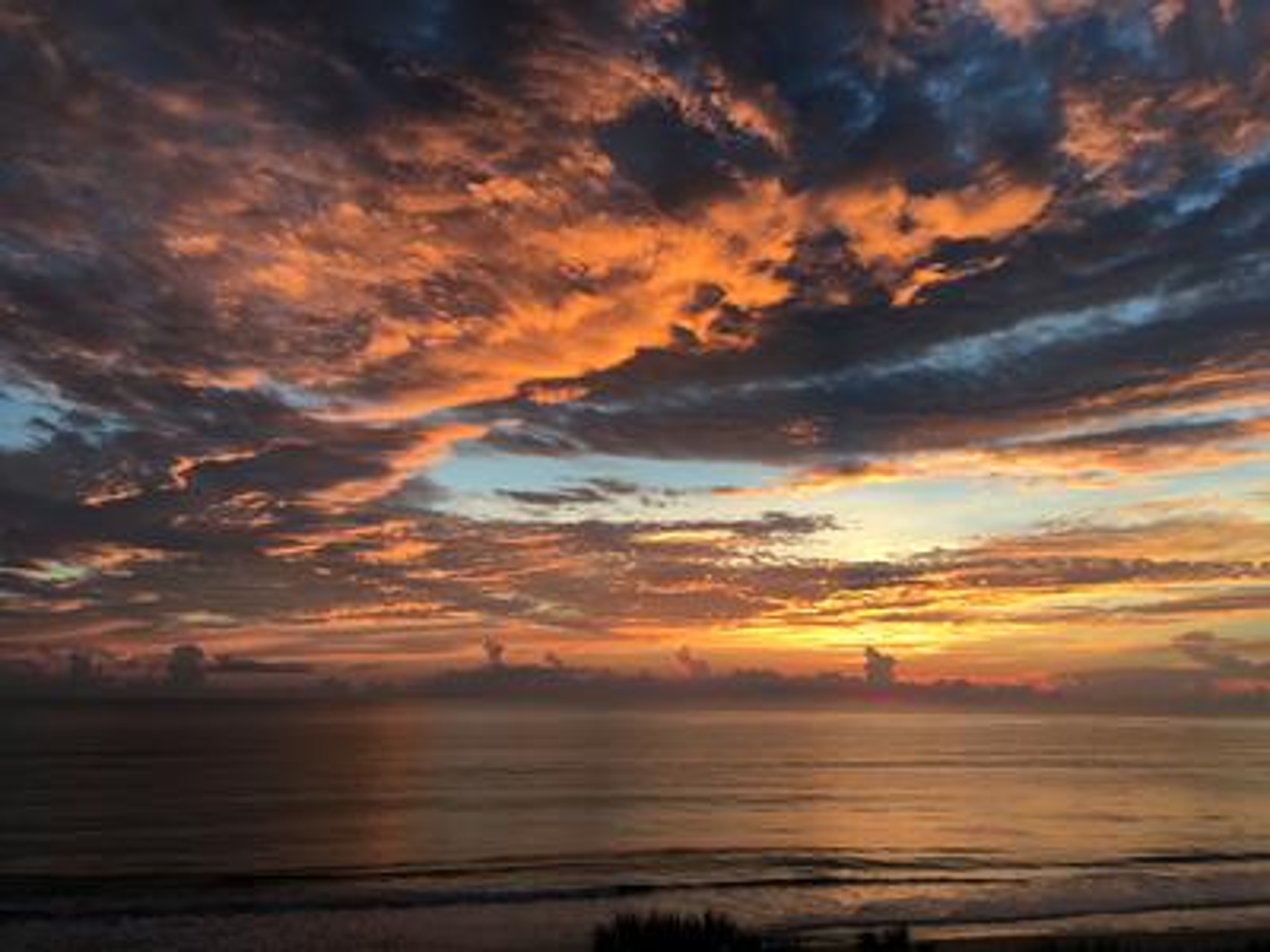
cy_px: 476
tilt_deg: +13.0
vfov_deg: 48.2
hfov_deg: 61.7
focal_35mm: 29
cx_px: 635
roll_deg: -1.6
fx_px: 1064
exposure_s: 1/200
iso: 25
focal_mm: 4.15
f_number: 2.2
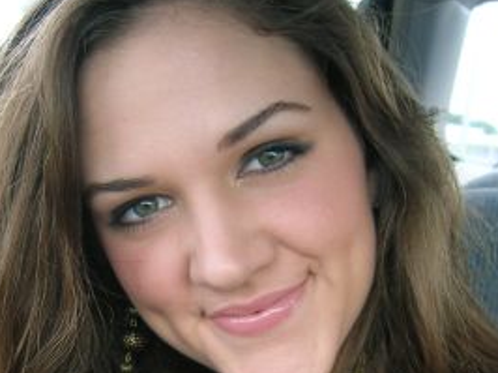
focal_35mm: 64
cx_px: 187
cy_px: 268
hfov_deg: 30.2
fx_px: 920
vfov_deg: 22.7
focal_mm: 5.7
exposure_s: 1/40.7
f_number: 2.9
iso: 50
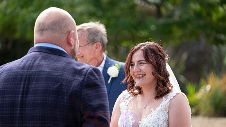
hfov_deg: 10.6
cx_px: 113
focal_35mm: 204
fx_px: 1222
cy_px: 64
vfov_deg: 6.0
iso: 200
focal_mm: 129.2
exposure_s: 1/1000
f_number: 2.8
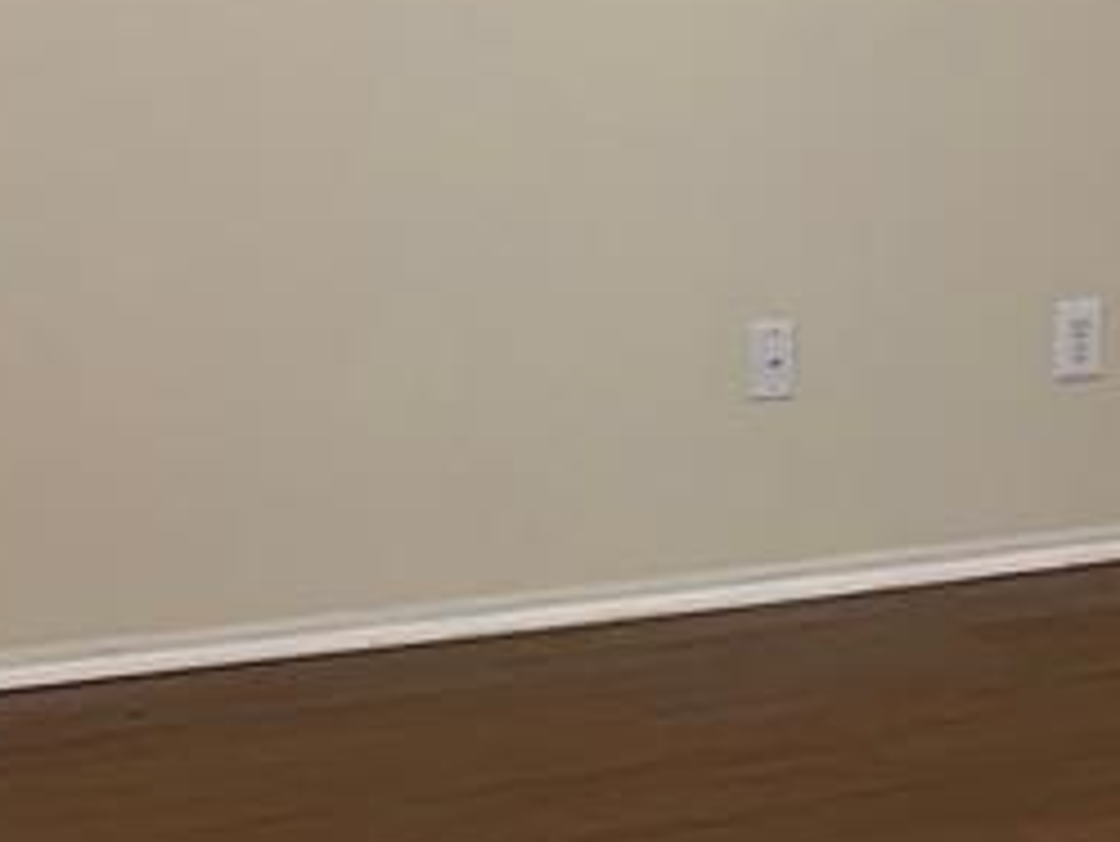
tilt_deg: -4.7
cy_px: 149
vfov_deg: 13.8
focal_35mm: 107
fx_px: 3464
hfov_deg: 15.7
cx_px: 2024
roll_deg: -2.2
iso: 200
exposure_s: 1/60
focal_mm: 4.25
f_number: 1.8
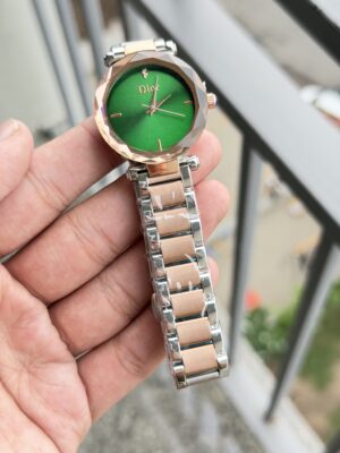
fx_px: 629
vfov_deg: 39.7
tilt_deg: -61.2
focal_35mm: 48
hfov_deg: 30.3
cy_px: 226
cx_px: 170
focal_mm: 6.76
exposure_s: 1/60
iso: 200
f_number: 1.78
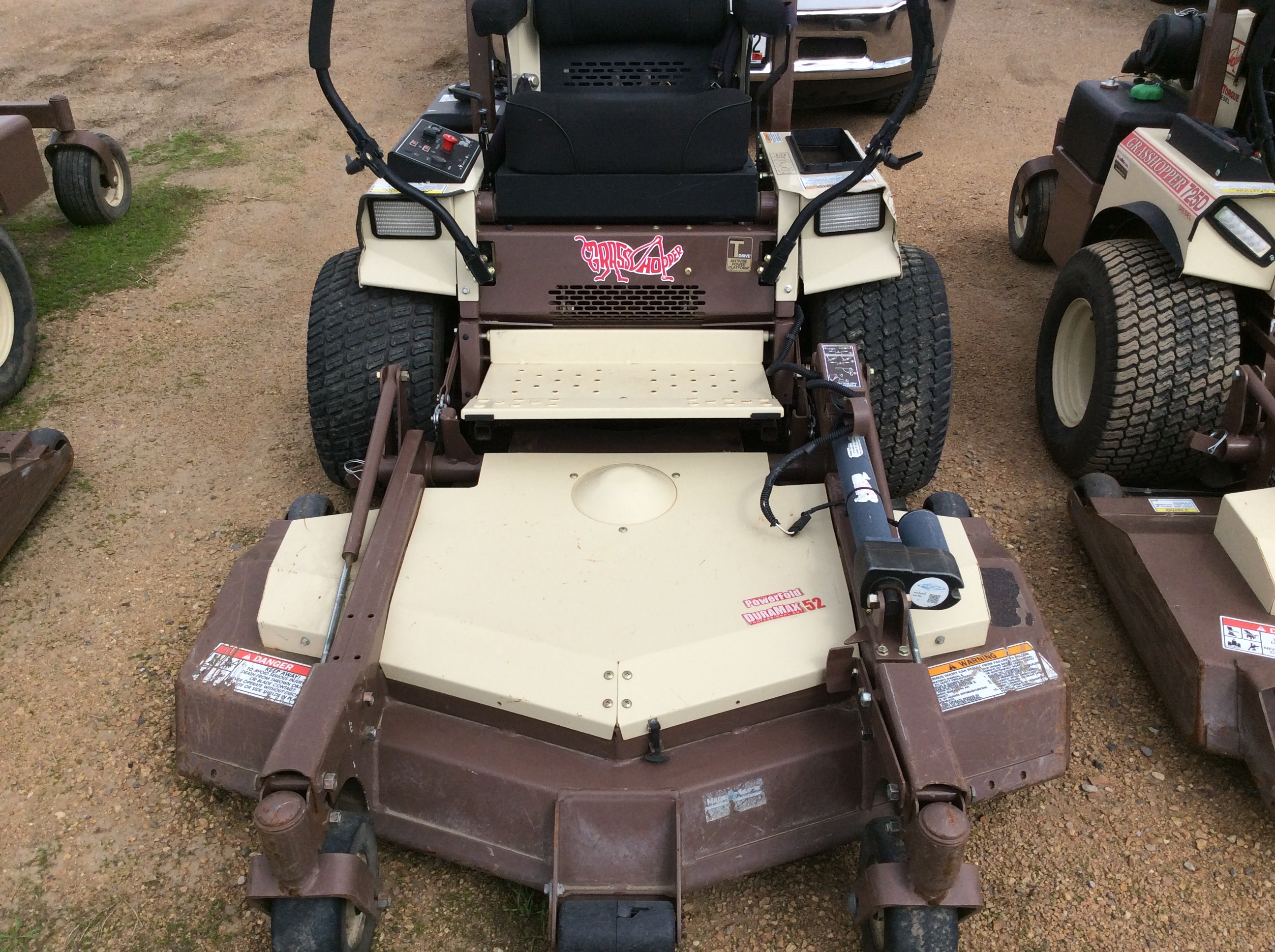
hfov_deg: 56.9
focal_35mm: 32
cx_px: 638
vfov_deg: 44.1
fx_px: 1177
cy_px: 476
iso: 32
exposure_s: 1/1330
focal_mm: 3.3
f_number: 2.4
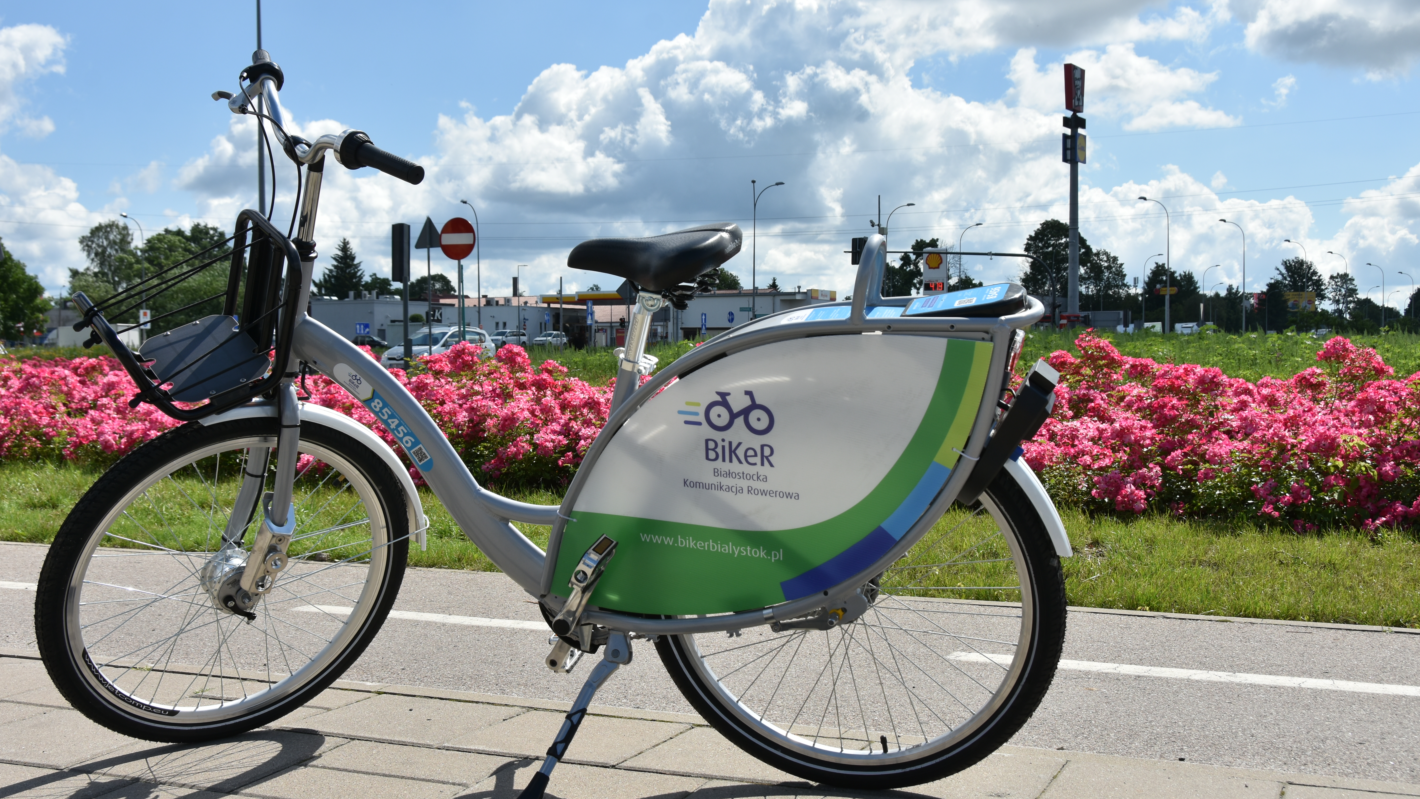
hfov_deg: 49.4
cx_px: 710
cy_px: 433
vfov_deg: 29.0
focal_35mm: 41
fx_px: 1544
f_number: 9
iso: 100
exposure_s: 1/320
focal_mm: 26
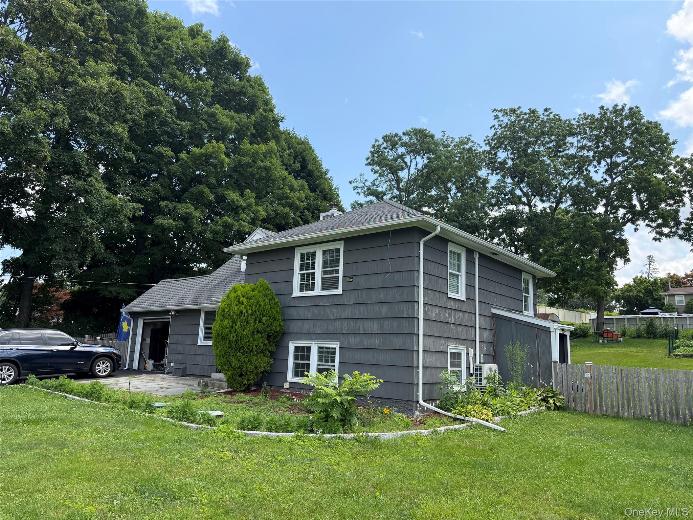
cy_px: 260
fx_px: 480
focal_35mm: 24
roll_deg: -2.0
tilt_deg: +10.7
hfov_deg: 71.6
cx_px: 346
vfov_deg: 56.8
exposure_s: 1/2611
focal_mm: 6.76
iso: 100
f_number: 1.78
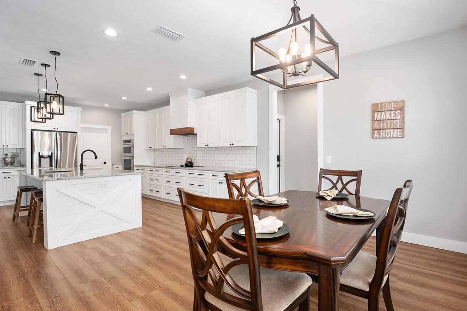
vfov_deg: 70.4
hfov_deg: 93.0
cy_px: 152
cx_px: 256
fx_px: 220
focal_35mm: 17
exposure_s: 1/8
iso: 400
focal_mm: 14
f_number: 7.1
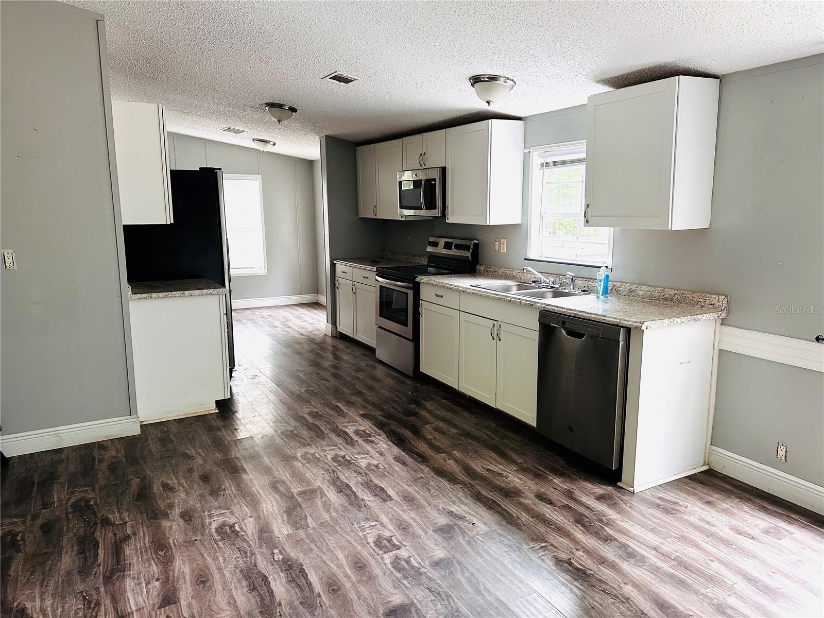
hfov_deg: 71.6
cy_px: 309
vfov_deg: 56.8
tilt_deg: -9.5
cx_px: 412
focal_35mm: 24
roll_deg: -0.2
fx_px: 571
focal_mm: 6.86
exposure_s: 1/90
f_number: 1.78
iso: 250
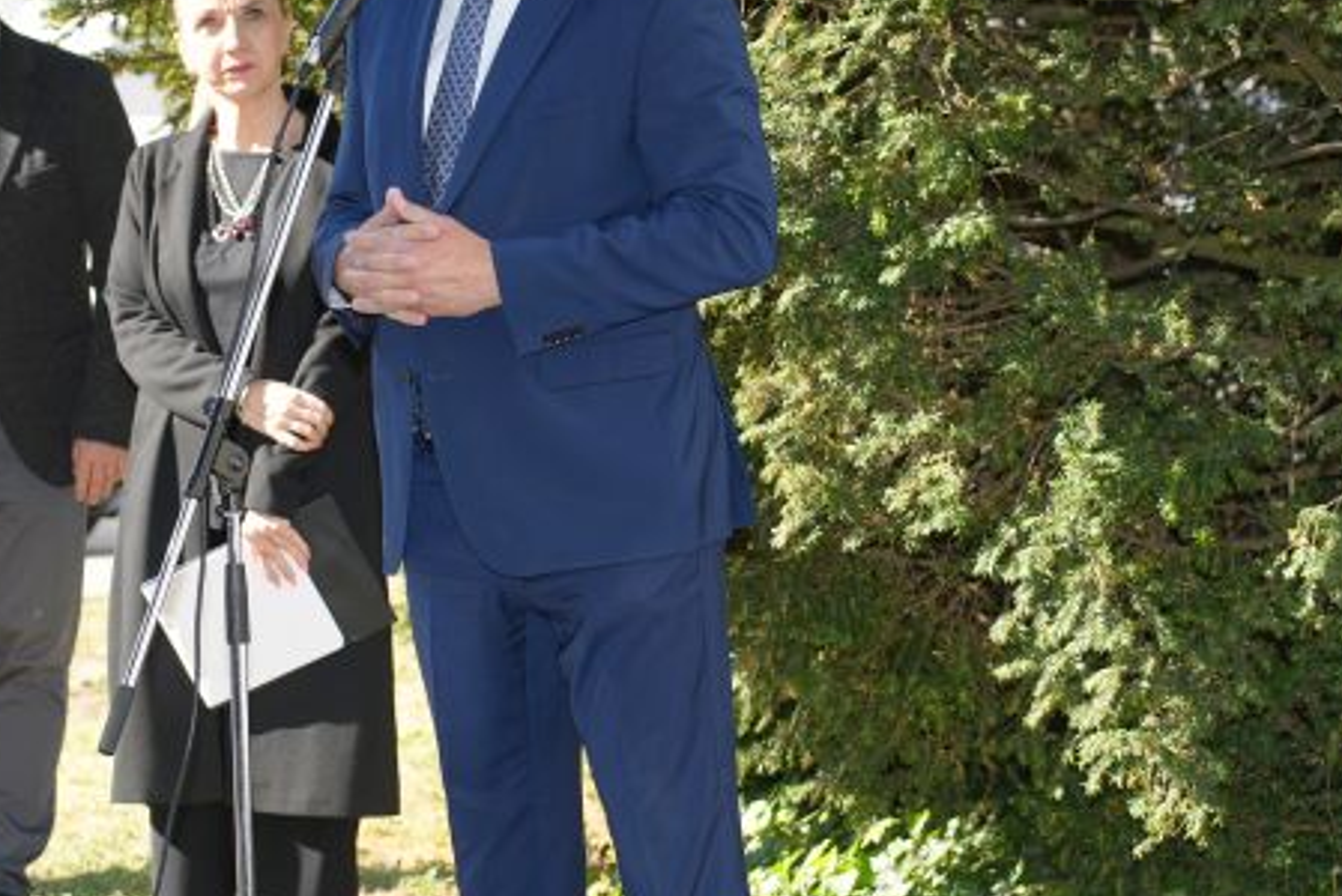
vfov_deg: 8.0
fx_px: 6378
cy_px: 351
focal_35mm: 171
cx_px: 670
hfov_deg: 12.0
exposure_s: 1/200
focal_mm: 75
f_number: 4
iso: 100
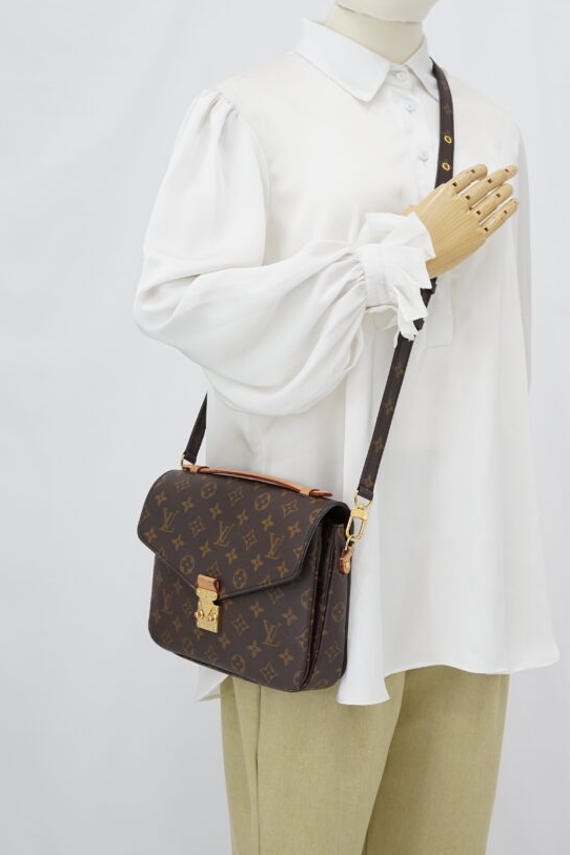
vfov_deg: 31.9
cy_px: 415
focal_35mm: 63
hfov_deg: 21.5
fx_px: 1496
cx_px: 357
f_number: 6.3
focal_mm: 50
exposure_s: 1/10
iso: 640
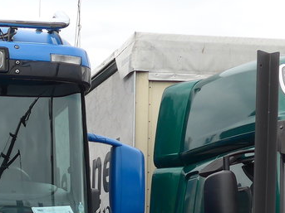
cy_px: 295
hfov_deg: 15.2
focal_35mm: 119
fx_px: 979
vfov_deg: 12.0
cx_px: -150
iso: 80
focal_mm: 7
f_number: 2.8
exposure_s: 1/400
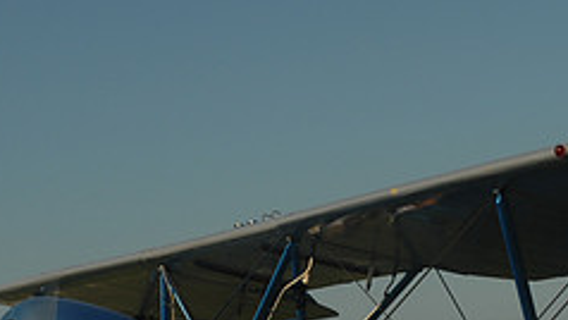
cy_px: 365
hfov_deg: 12.5
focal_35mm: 172
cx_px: 313
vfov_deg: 7.0
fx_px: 2595
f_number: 11
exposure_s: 1/250
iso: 100
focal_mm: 45
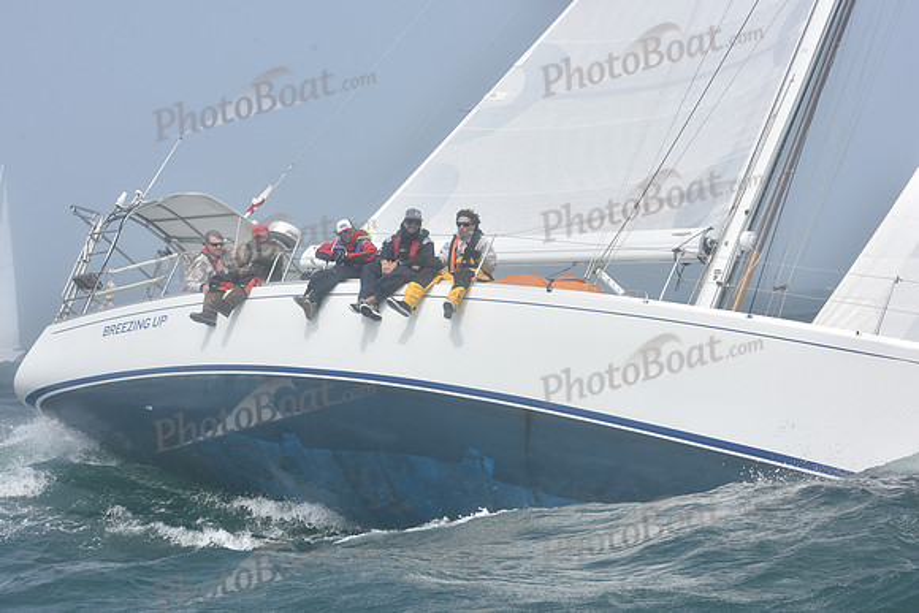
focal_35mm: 92
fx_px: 2349
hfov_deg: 22.1
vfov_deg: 14.9
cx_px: 460
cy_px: 306
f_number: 10
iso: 320
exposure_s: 1/800
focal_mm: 92
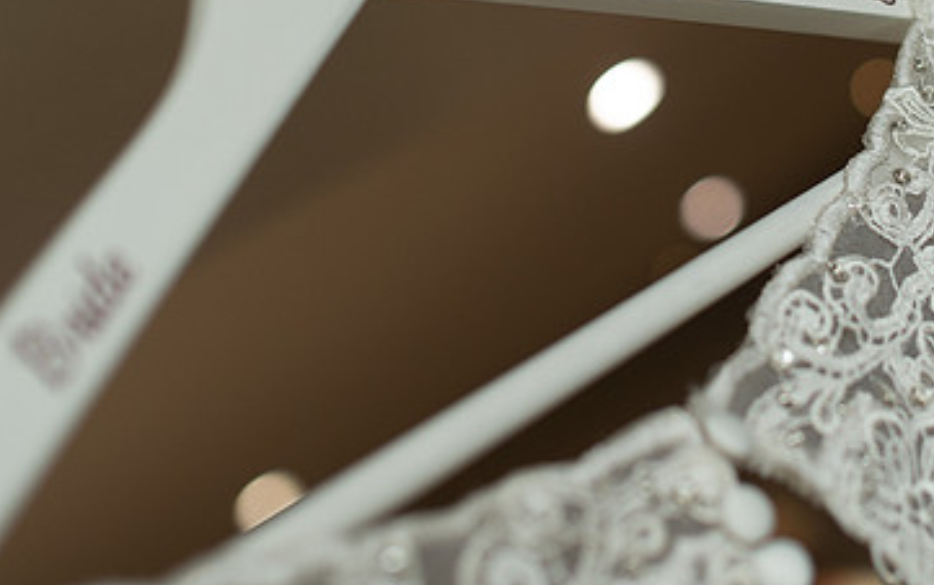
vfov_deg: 15.0
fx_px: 2165
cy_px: -66
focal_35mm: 85
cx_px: 671
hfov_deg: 24.2
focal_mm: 35
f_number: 2.2
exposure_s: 1/80
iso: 500
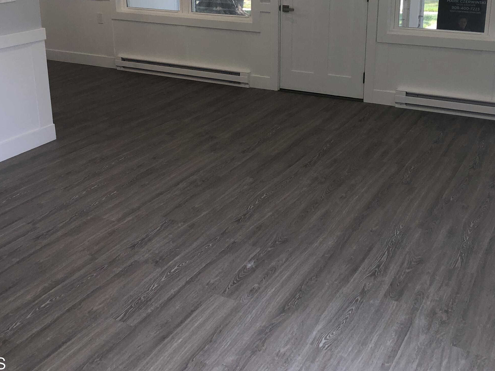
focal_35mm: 43
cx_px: 253
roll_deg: +1.7
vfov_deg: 33.1
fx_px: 615
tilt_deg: -17.4
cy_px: 105
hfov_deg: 43.8
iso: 50
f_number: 1.8
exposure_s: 1/120
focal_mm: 3.99
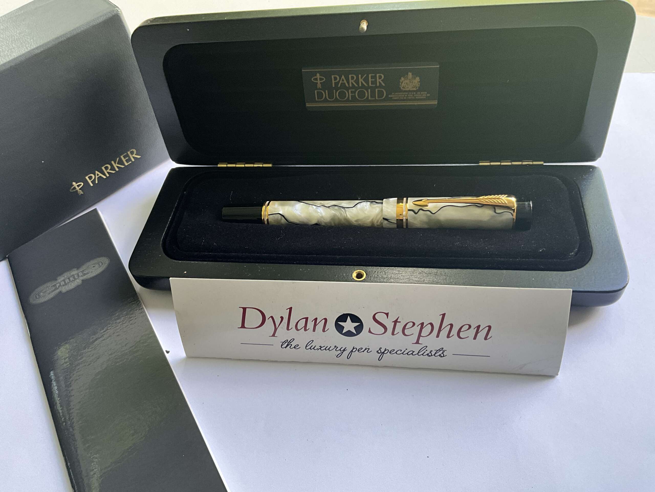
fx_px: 549
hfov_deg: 61.7
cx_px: 328
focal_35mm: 29
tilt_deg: -51.2
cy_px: 246
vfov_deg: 48.2
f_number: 1.8
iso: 64
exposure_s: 1/104
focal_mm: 3
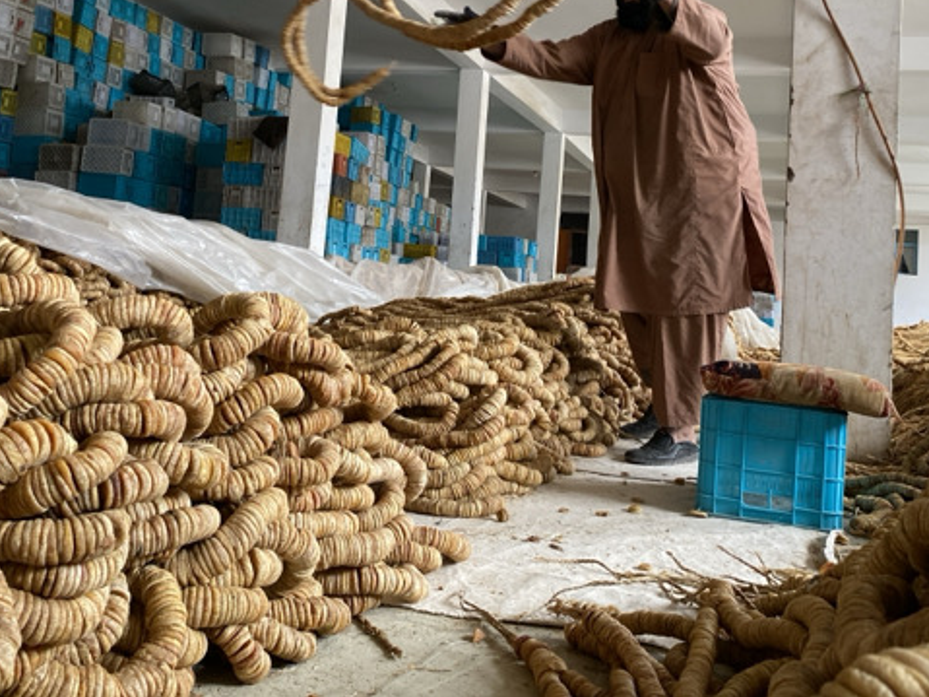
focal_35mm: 38
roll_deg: -6.4
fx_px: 1020
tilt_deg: +3.0
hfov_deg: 49.0
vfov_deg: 37.0
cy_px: 189
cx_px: 434
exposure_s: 1/60
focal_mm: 4.25
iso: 160
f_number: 1.8
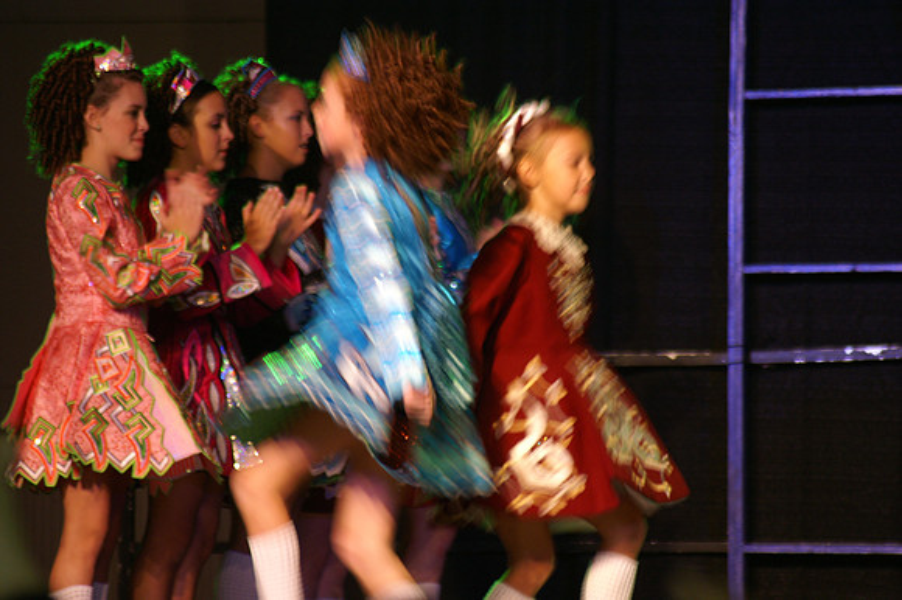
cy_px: 300
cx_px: 451
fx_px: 7888
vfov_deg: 4.4
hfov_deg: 6.5
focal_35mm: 315
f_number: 5
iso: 400
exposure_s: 1/25
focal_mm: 210
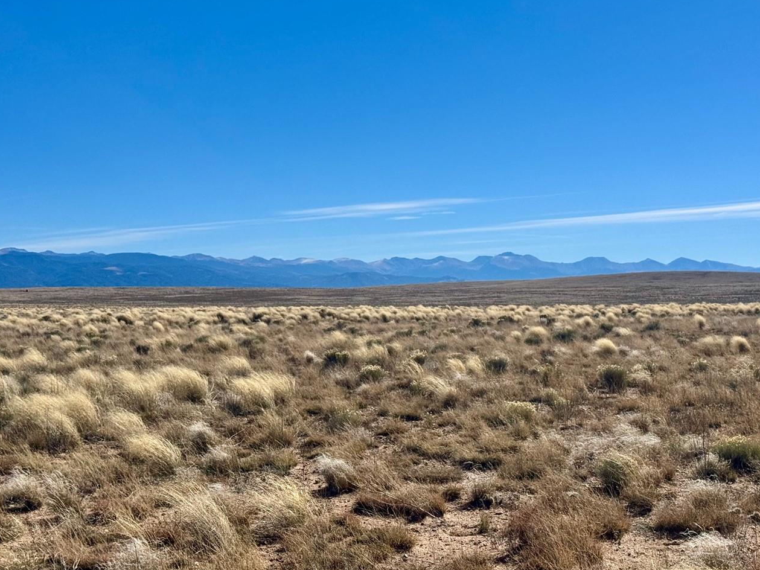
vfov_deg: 24.0
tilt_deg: +0.8
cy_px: 277
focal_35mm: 61
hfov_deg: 31.7
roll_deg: +0.1
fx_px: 1339
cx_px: 419
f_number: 1.78
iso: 64
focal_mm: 6.76
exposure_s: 1/7937
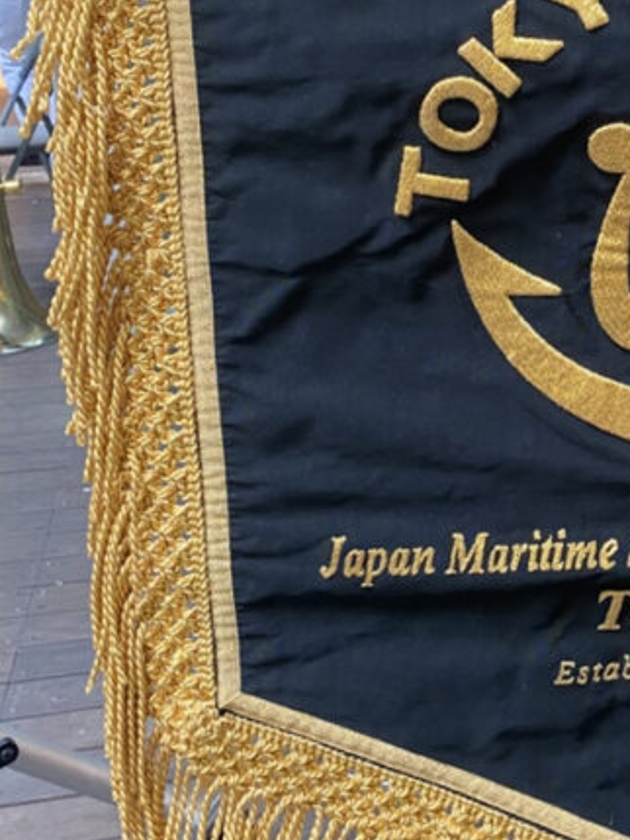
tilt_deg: -12.1
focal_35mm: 62
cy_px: 243
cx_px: 689
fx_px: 1504
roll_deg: +1.1
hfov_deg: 22.4
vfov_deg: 30.8
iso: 200
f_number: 1.8
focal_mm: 4.25
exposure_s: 1/60
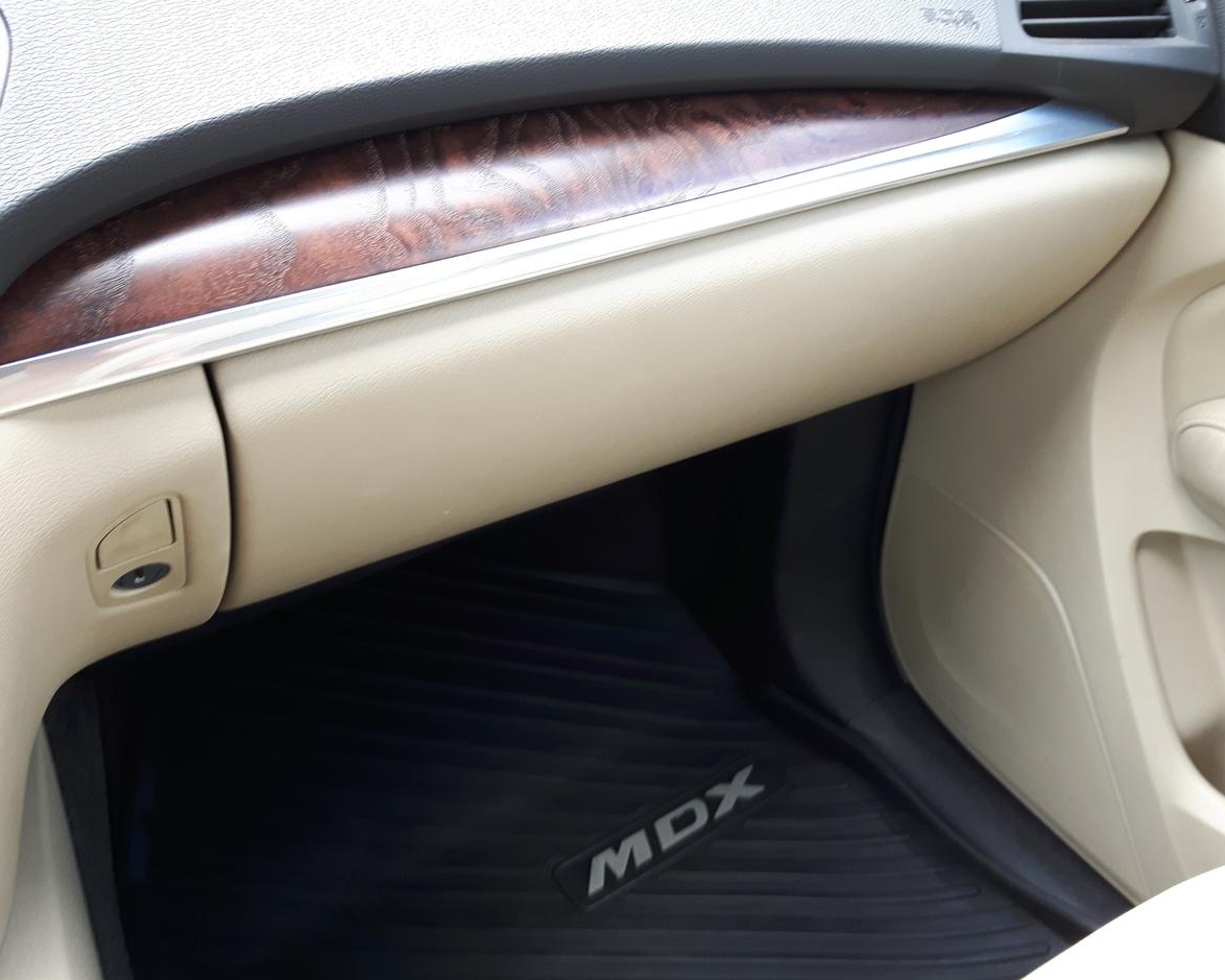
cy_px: 487
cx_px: 602
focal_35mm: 33
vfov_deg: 44.5
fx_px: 1196
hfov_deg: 54.2
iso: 50
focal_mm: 3.7
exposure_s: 1/33
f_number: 1.9
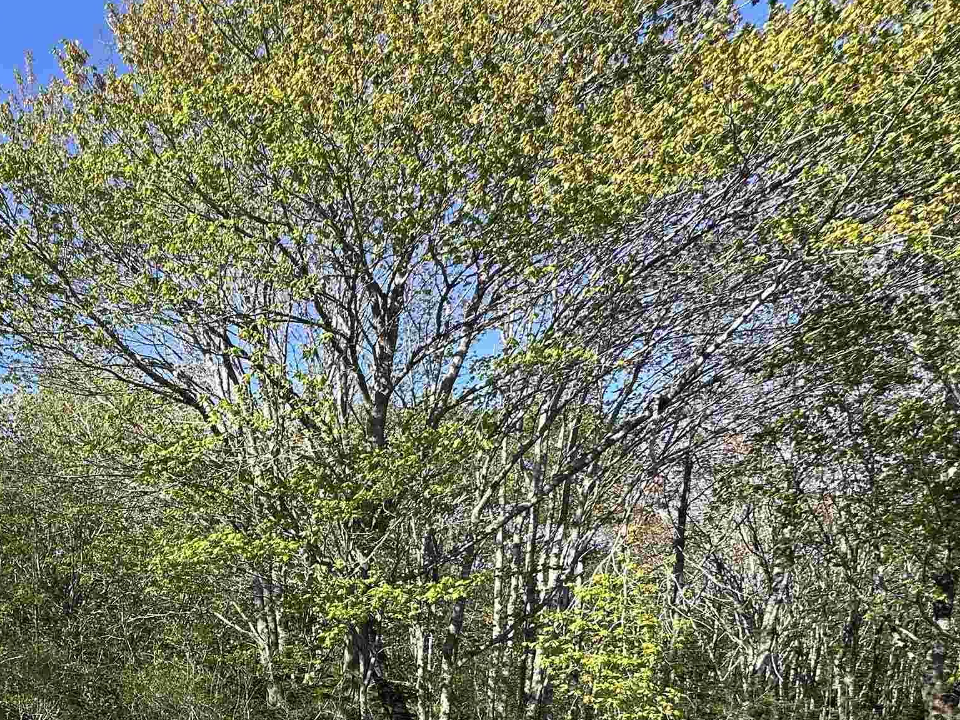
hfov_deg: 56.2
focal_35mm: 28
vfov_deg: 43.4
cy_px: 704
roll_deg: -2.0
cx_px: 123
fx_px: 777
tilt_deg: -4.0
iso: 40
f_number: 2.2
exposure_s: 1/479
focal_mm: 2.22
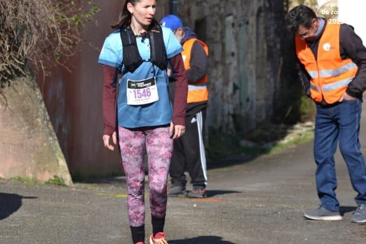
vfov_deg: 4.7
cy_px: 127
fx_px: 2969
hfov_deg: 7.1
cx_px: 132
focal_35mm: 292
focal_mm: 150
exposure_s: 1/1600
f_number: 5.6
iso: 400
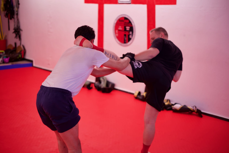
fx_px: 318
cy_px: 76
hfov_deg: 39.6
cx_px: 114
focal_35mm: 50
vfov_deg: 27.0
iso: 320
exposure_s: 1/60
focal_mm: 50
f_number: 1.8
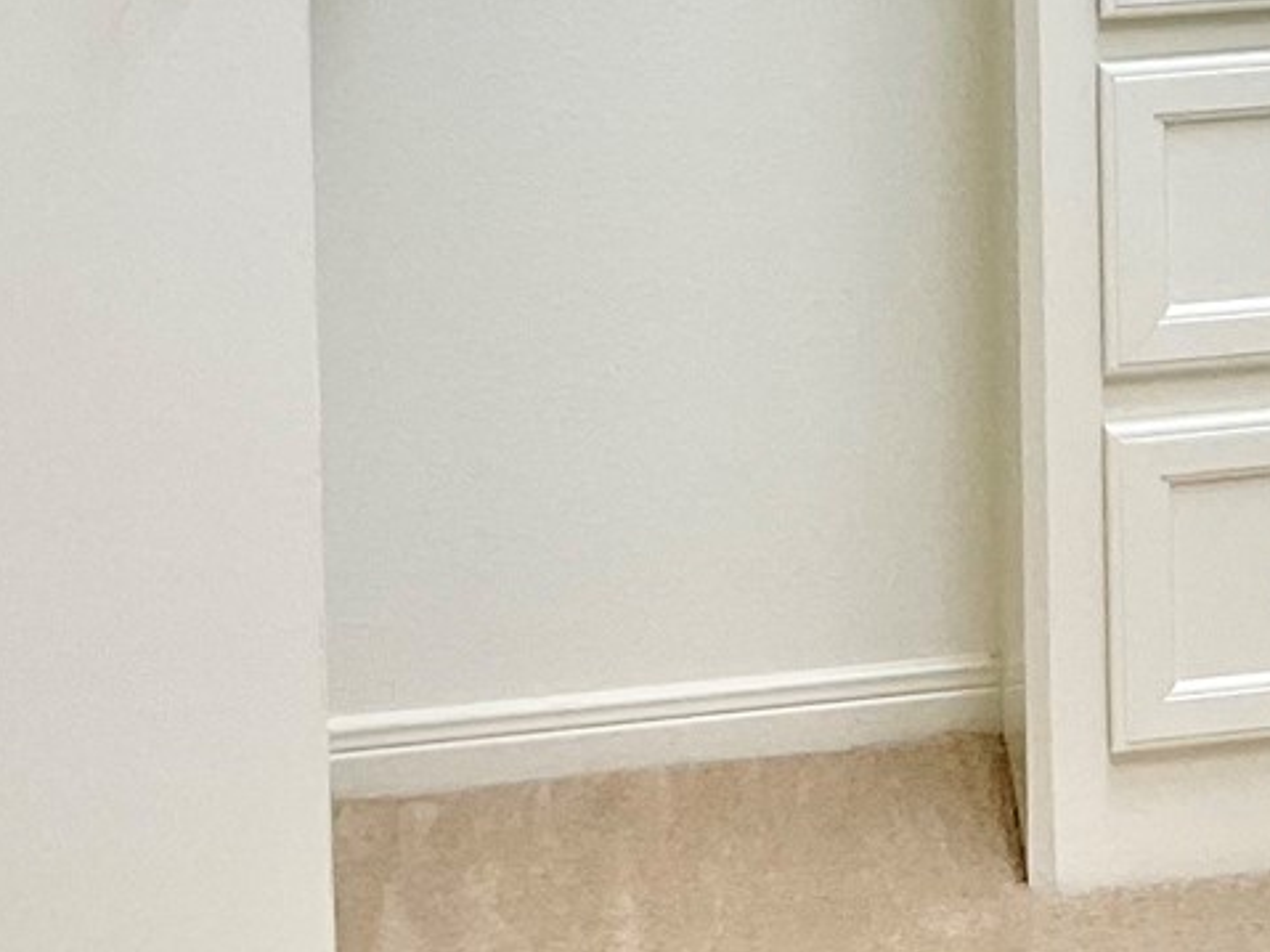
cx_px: 1811
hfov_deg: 14.9
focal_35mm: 124
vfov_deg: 11.2
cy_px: -700
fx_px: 4548
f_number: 1.8
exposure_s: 1/120
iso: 25
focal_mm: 3
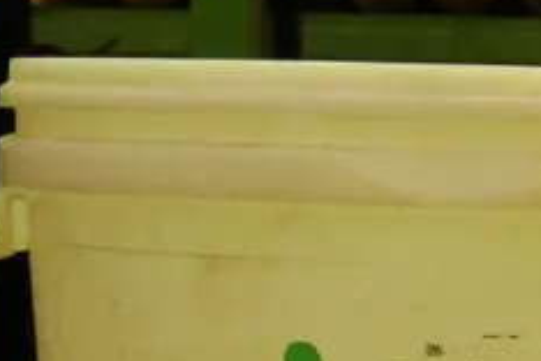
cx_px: 779
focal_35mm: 164
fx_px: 2464
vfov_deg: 8.2
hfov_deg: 12.0
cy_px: 540
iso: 3200
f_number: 4.2
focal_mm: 18
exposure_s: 1/250
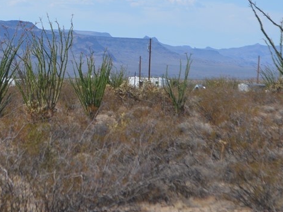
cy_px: 67
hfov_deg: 10.8
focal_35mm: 183
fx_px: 1496
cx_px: 79
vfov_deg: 8.1
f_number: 7.1
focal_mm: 55
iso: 400
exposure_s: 1/1600
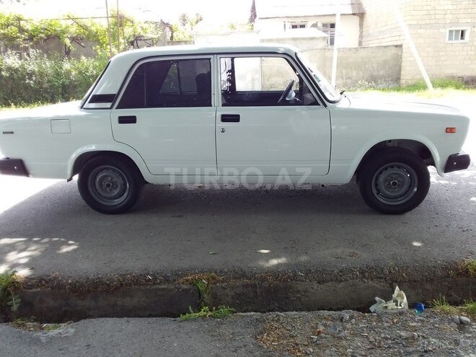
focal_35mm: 31
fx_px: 426
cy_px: 178
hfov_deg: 58.4
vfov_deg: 45.4
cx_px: 238
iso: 40
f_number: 2.2
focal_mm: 3.3
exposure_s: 1/140
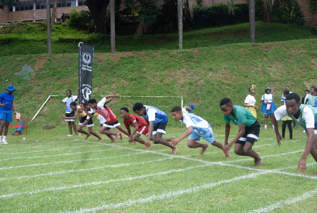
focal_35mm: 34
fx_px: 304
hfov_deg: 55.0
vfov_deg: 38.5
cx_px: 158
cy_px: 106
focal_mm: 23
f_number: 5.6
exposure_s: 1/125
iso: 200
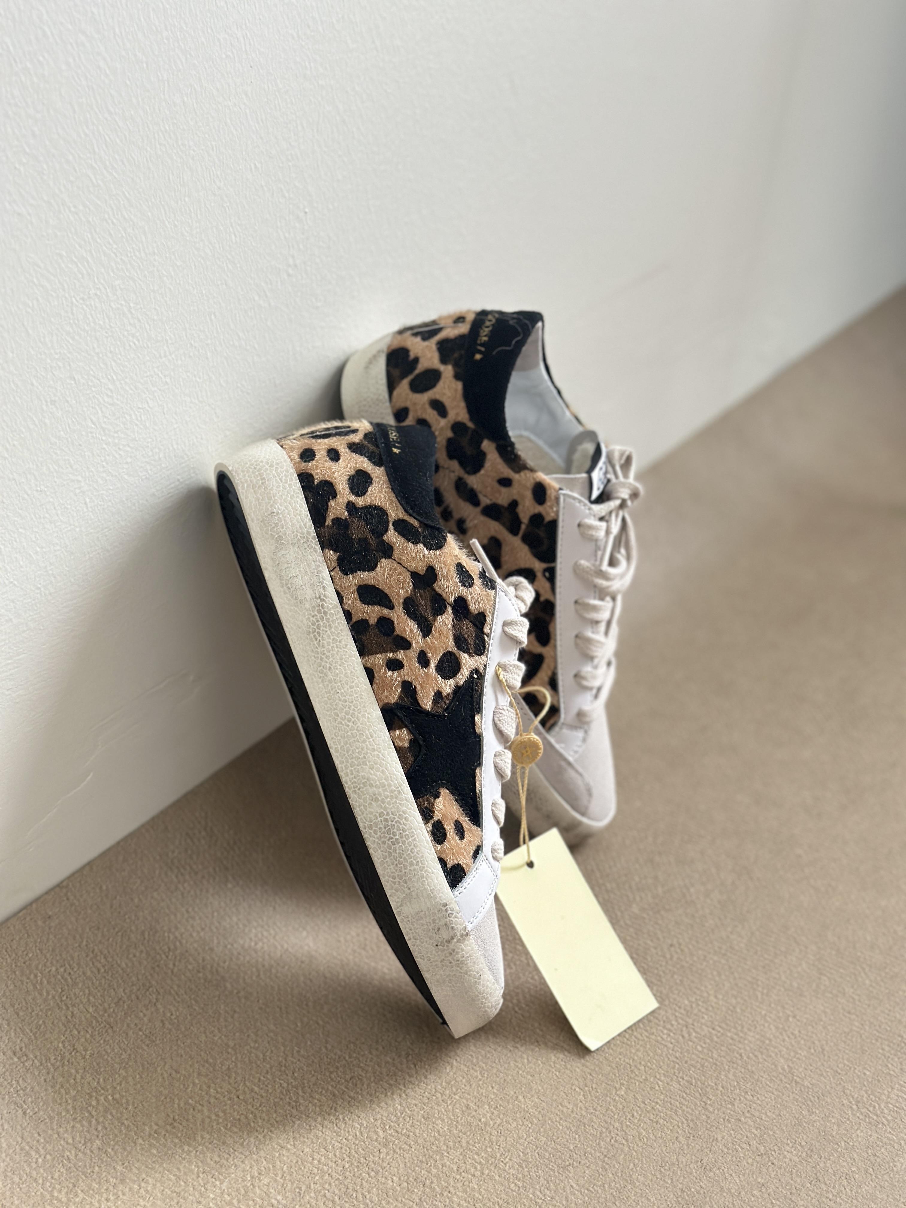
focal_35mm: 48
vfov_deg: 39.7
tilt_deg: -30.9
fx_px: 1675
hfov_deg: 30.3
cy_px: 604
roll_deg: -0.6
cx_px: 453
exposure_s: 1/53
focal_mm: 6.86
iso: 400
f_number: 1.78
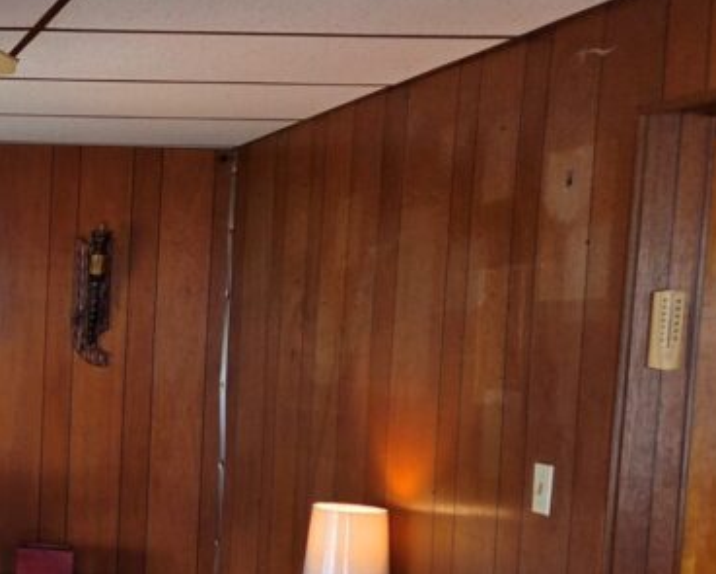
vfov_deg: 23.2
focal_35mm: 65
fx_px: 1379
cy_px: 457
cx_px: -242
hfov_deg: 24.8
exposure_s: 1/120
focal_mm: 5.4
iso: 64
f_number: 1.8
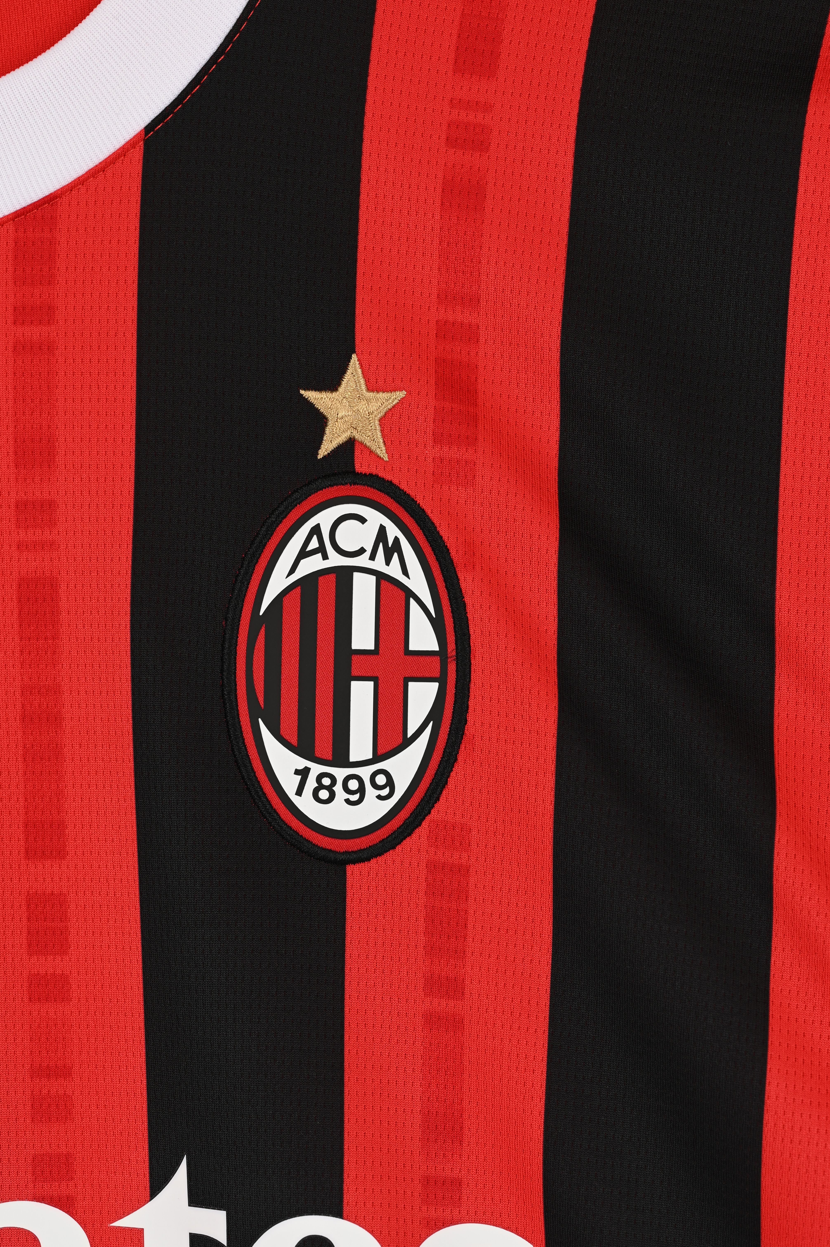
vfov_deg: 19.5
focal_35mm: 105
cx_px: 415
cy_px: 624
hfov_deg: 13.0
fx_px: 3636
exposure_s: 1/125
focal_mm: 105
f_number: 10
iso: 100
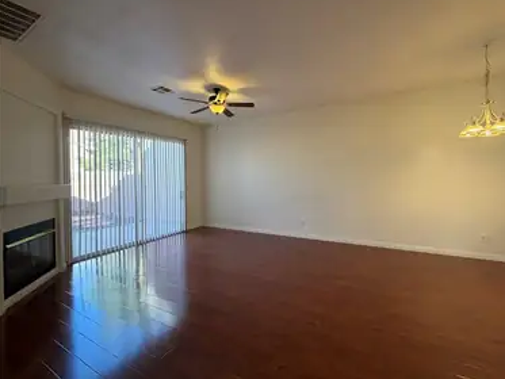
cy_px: 177
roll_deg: +0.9
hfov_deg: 98.0
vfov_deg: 81.7
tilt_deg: +0.2
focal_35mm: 15
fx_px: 219
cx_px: 269
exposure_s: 1/120
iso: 160
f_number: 2.2
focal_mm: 2.22
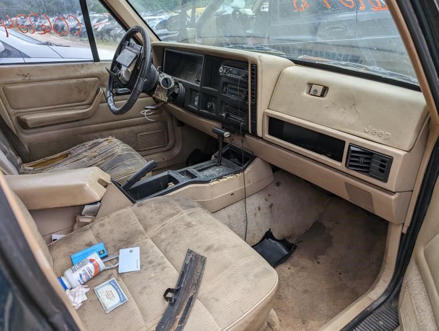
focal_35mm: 24
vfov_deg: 57.0
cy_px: 166
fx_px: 305
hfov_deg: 71.5
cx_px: 220
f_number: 1.68
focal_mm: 6.9
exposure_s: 1/251
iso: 21
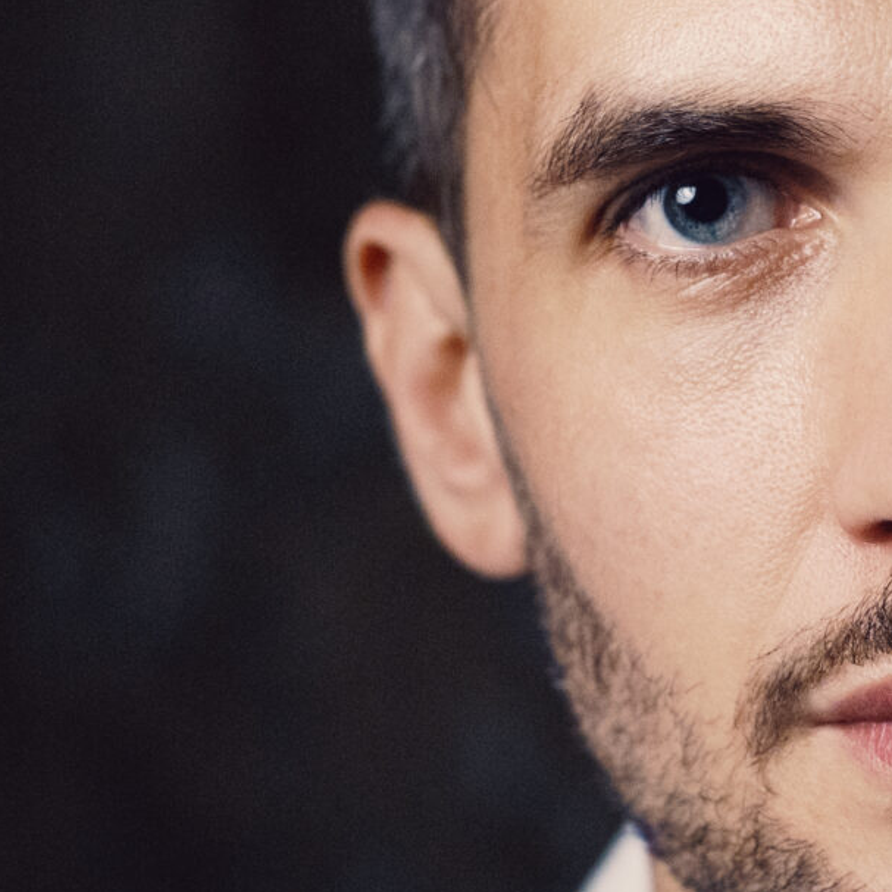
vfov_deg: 9.8
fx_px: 5219
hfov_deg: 9.7
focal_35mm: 179
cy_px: 530
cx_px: 923
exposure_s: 1/100
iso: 3200
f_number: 2.8
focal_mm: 50
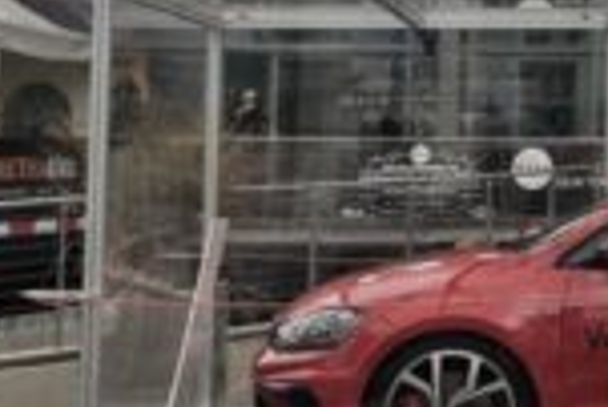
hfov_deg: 16.0
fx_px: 2029
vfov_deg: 11.3
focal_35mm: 120
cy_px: -36
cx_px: 825
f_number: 2.2
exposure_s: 1/363
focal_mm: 4.15
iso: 25
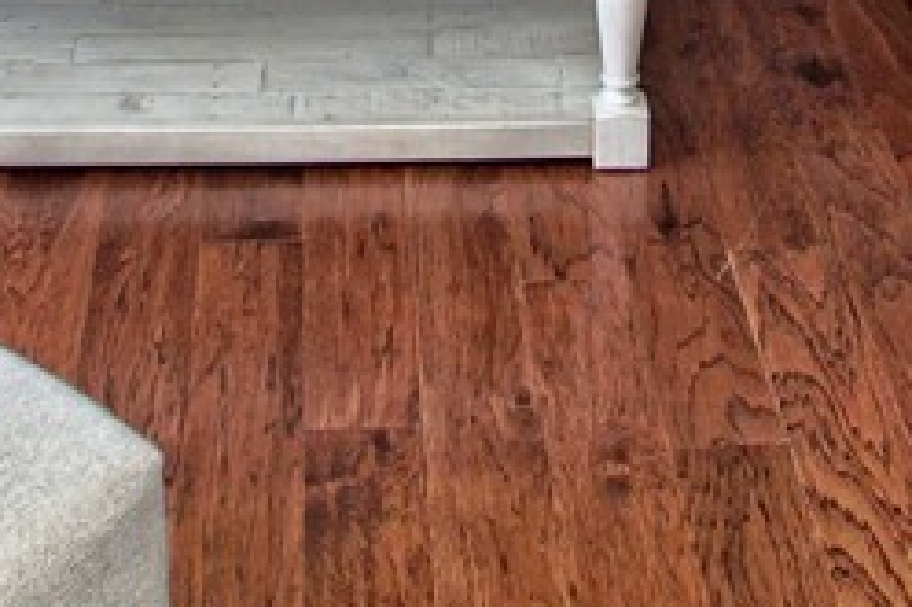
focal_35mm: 72
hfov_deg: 28.0
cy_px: -603
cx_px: 416
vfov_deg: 15.2
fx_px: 1827
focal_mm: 11
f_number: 4.5
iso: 320
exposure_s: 1/160
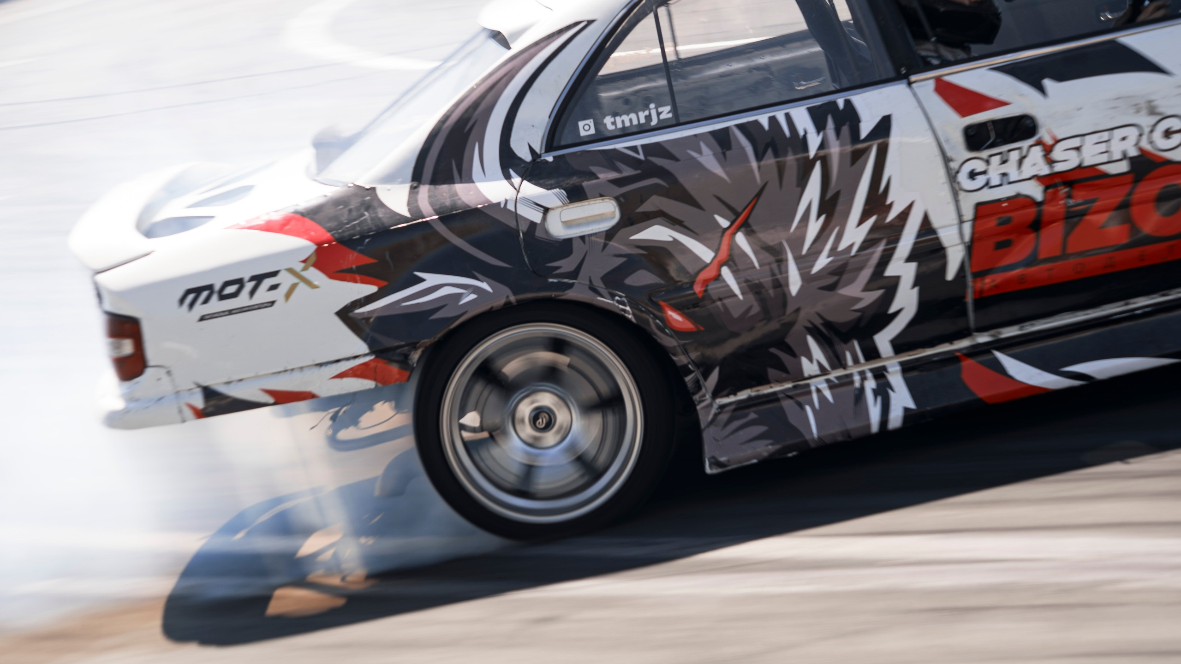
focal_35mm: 105
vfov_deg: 11.6
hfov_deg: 20.4
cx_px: 602
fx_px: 3275
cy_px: 297
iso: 100
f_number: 7.1
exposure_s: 1/125
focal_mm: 75
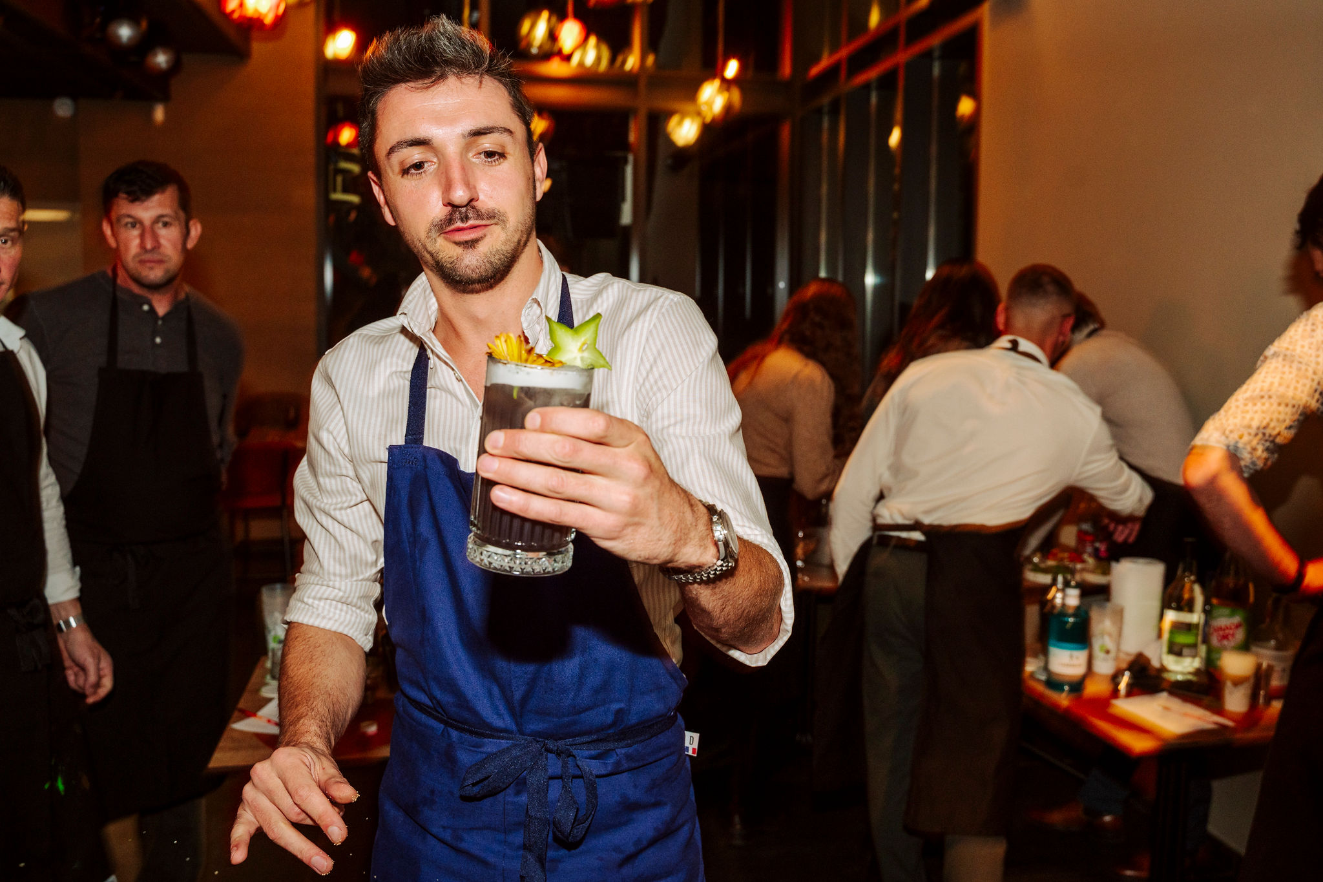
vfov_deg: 38.5
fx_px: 1262
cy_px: 434
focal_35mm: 34
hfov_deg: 55.3
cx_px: 705
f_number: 5
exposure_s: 1/25
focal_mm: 32
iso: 1000
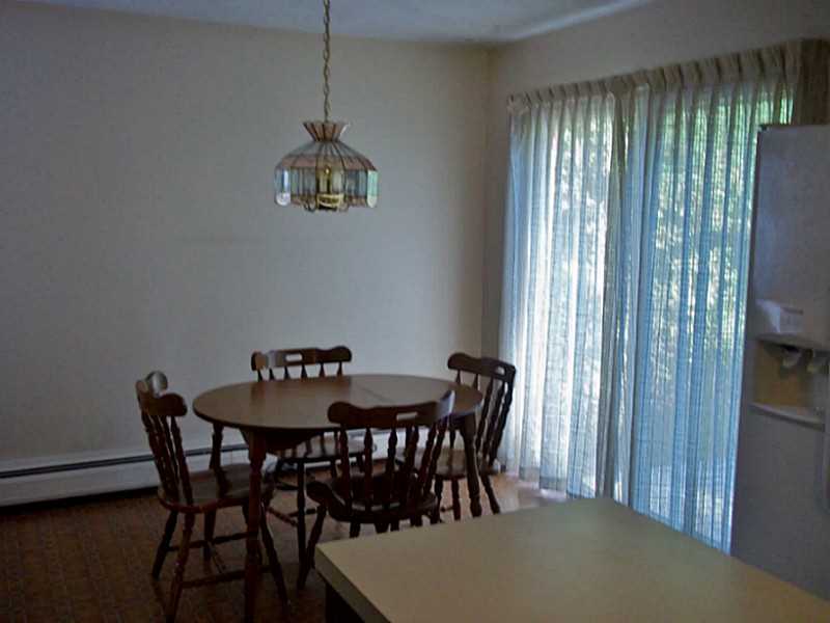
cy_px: 312
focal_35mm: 36
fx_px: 863
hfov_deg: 51.4
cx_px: 415
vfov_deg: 39.7
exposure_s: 1/30
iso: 128
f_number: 3.1
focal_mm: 6.5
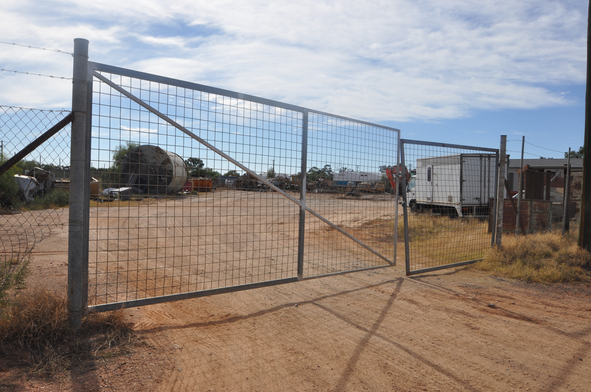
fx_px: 467
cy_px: 196
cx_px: 296
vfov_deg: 45.6
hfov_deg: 64.6
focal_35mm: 28
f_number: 10
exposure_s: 1/400
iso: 200
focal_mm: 19
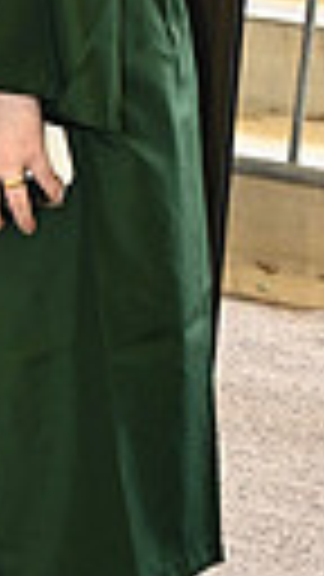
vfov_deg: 13.4
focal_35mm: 154
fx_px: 2358
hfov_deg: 7.2
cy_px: -184
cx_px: -531
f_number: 5.6
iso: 1600
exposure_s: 1/60
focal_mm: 32.5
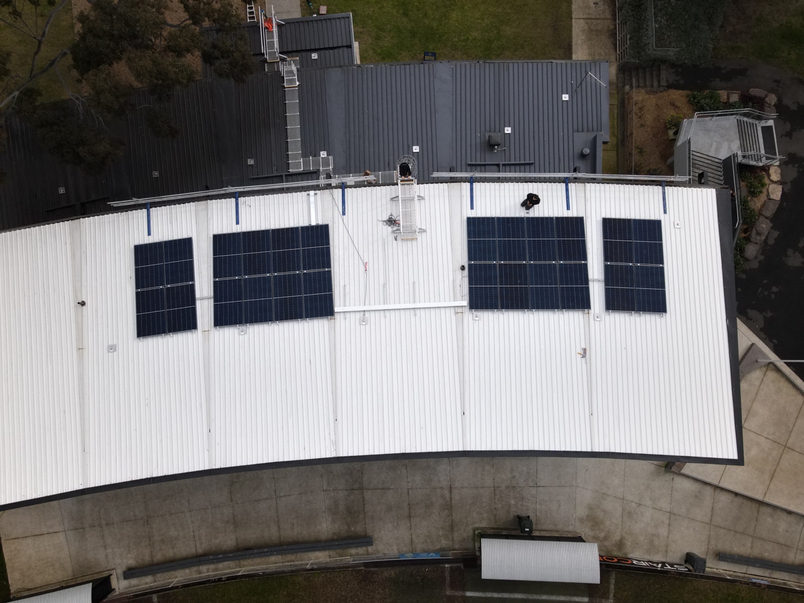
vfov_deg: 56.8
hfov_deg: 71.6
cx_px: 402
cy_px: 302
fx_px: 557
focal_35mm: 24
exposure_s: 1/10
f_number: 2.8
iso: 390
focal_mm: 4.5
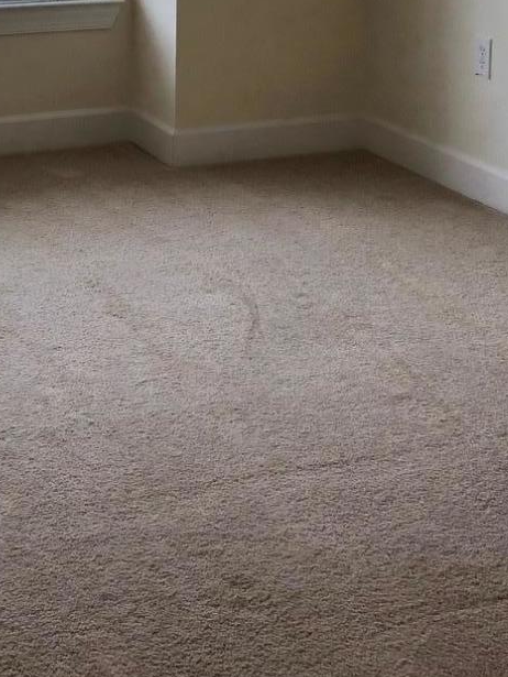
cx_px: 73
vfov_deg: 21.1
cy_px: 66
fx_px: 1779
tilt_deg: -11.5
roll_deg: +0.3
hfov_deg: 16.1
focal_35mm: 91
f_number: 1.8
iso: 32
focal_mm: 4
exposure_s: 1/120
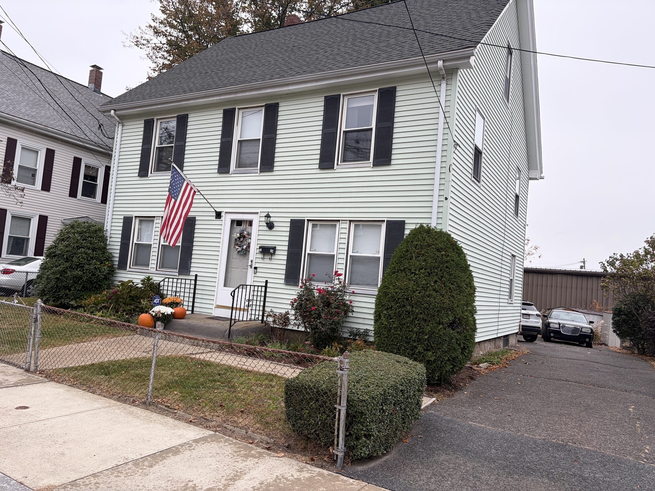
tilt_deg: +4.9
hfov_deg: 67.3
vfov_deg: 53.1
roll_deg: -4.8
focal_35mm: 26
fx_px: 492
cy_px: 246
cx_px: 328
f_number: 1.6
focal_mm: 5.96
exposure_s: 1/271
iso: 50
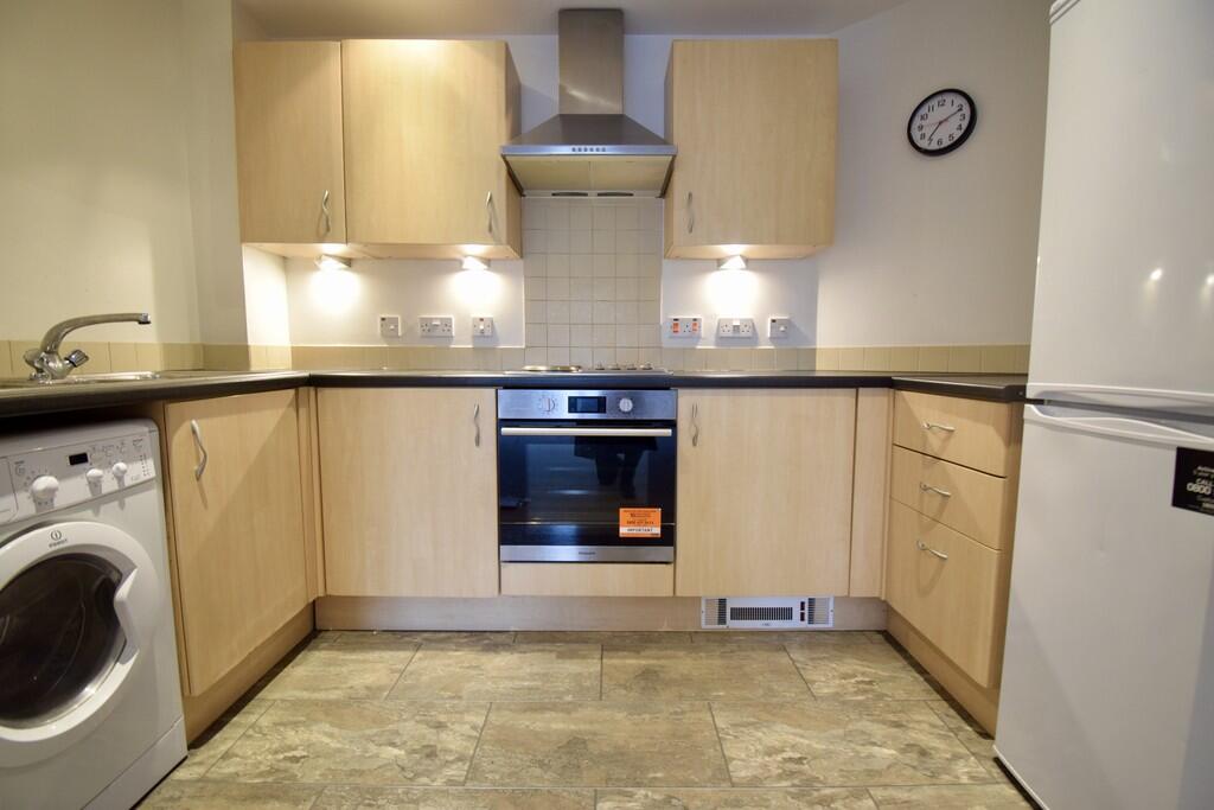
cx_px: 607
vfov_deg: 77.3
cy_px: 405
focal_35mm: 15
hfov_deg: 100.4
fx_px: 506
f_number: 4.5
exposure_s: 1/13
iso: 640
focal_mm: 10
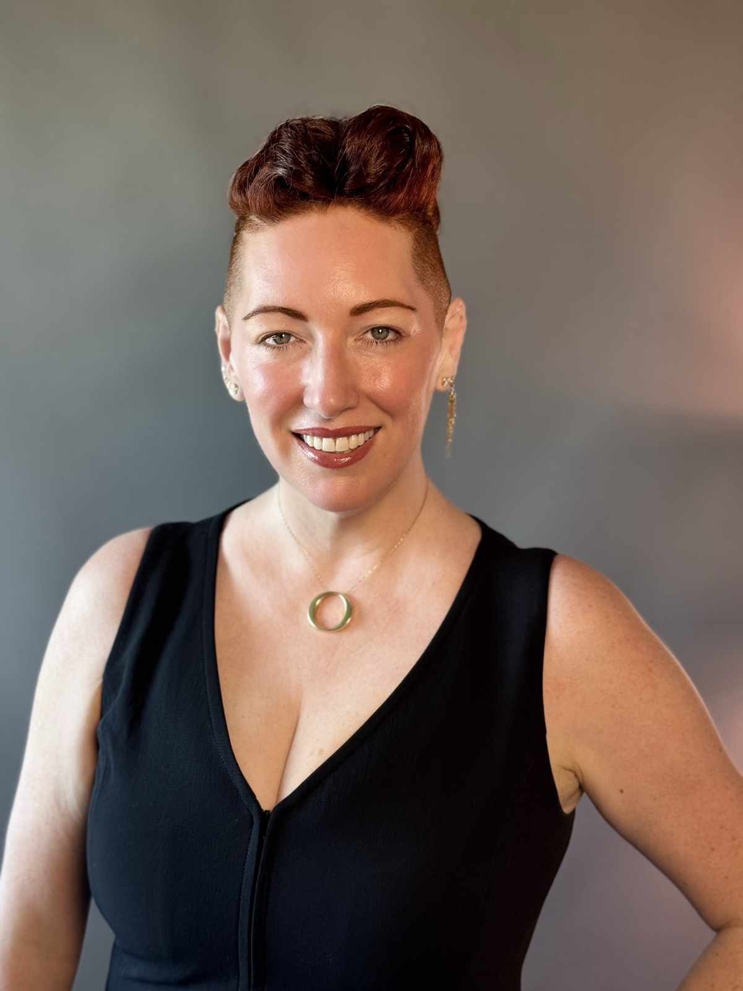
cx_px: 372
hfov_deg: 30.3
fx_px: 1374
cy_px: 496
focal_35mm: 48
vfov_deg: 39.7
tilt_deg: -10.8
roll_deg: +0.5
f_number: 1.78
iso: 100
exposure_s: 1/97
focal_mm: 6.76
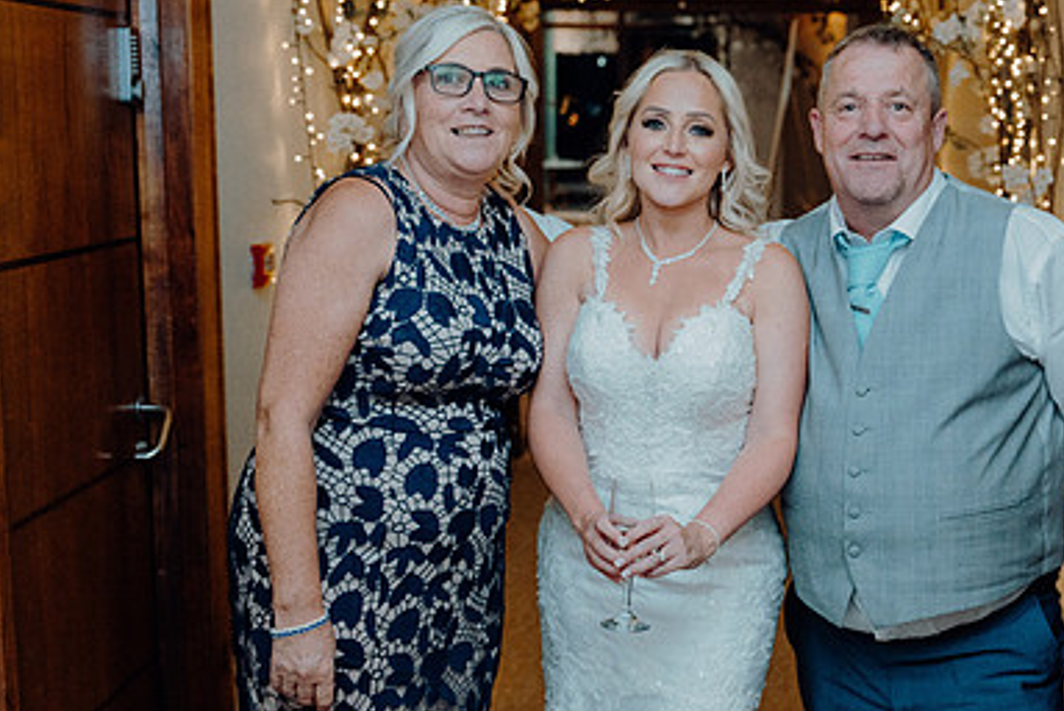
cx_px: 720
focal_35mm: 53
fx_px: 1568
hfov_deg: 37.0
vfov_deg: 25.6
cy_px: 360
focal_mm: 35
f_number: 3.5
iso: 2500
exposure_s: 1/160
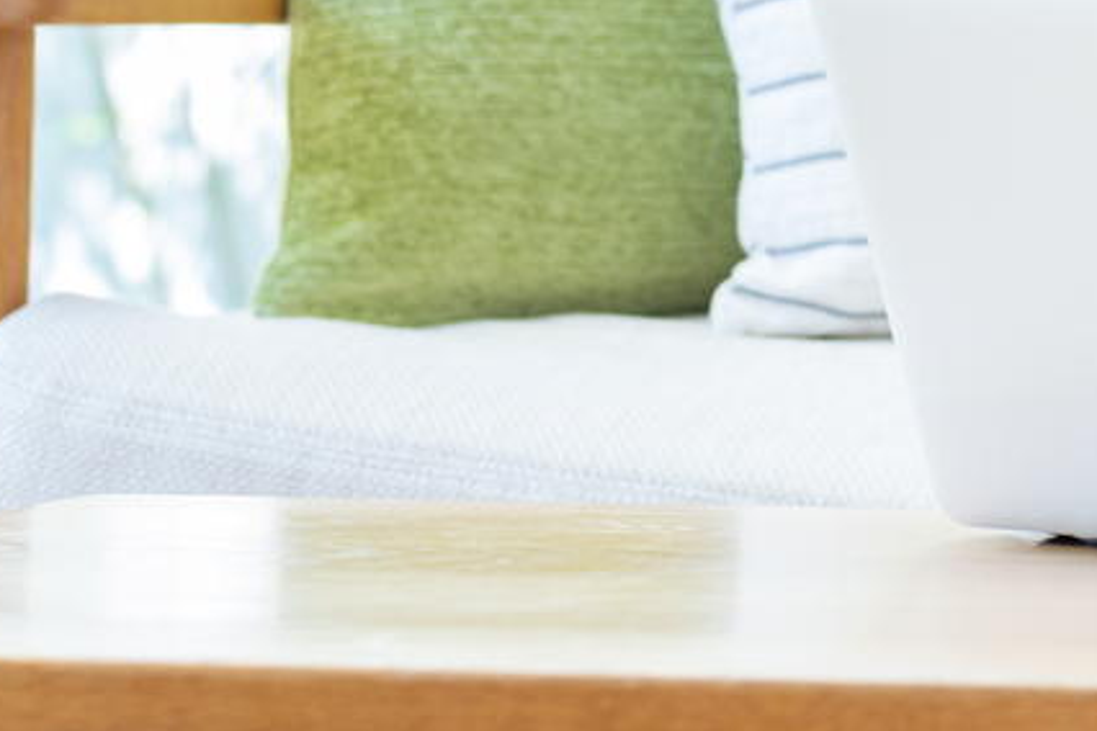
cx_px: 1795
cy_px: -308
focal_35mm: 235
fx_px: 7160
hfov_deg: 8.5
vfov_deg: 5.8
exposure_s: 1/125
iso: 320
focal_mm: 50
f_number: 2.8
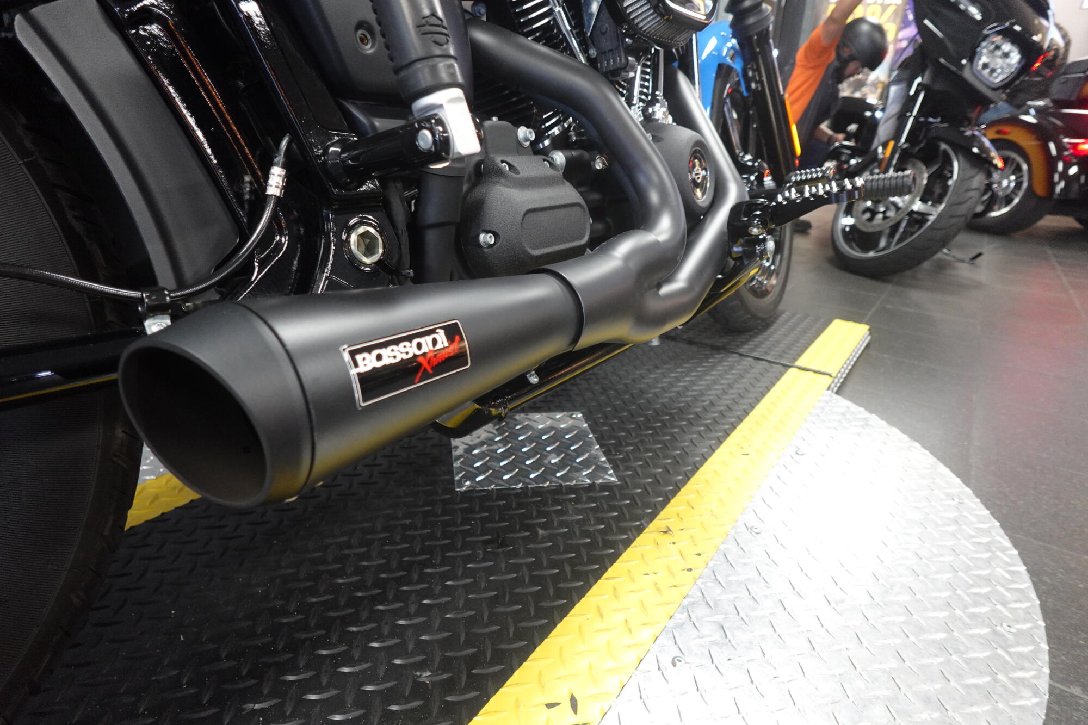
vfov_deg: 61.9
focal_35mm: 20
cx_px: 544
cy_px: 362
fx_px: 604
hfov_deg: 84.0
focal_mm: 7.6
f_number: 2
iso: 1000
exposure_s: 1/80
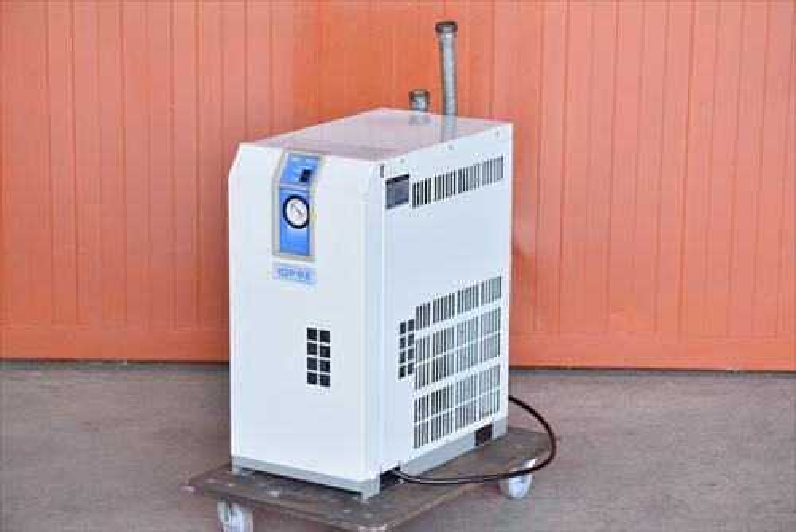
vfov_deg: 12.7
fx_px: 2389
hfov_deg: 18.9
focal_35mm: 108
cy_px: 266
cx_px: 398
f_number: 6.3
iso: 1250
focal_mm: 72
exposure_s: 1/640
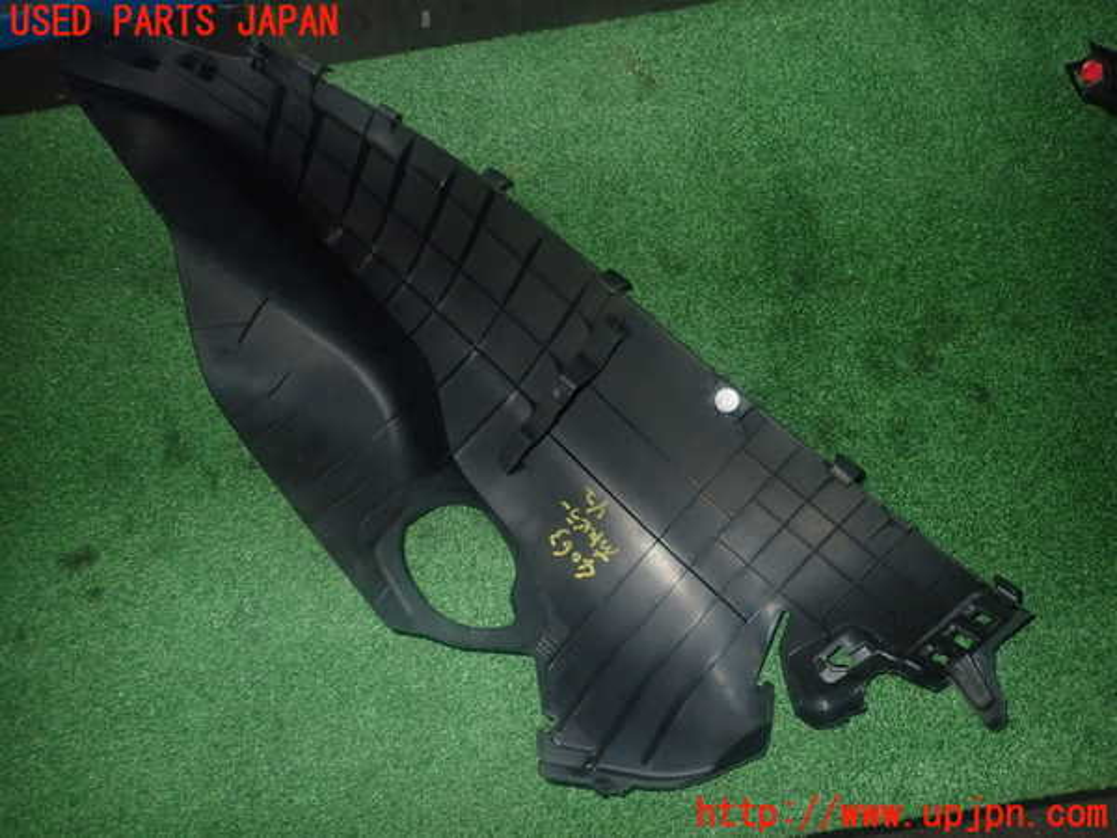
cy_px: 419
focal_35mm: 25
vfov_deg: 54.9
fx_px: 807
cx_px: 558
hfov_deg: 69.4
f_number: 5.6
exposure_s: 1/30
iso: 400
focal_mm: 4.5
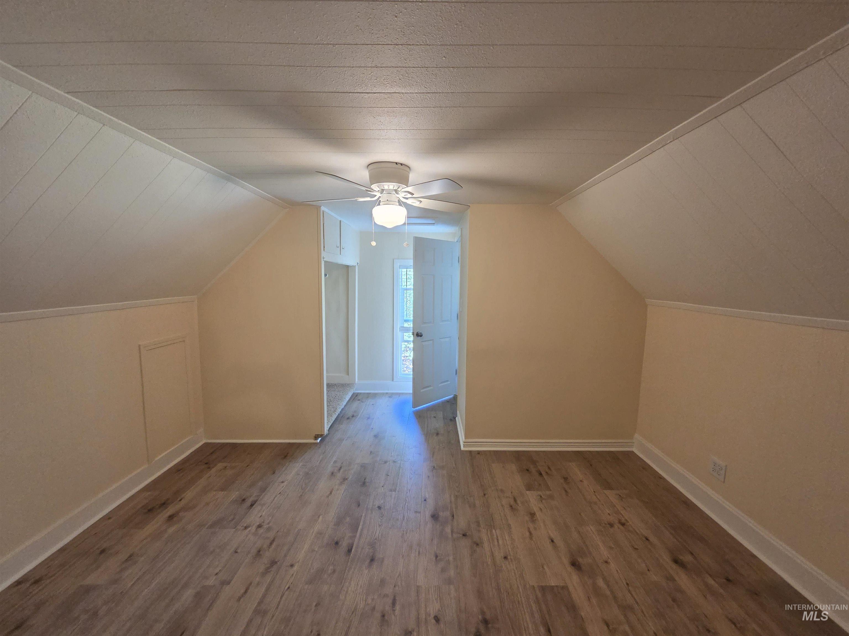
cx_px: 424
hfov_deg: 106.2
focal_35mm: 13
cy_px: 318
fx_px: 319
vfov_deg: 89.9
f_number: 2.2
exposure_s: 1/60
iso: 400
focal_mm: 2.2
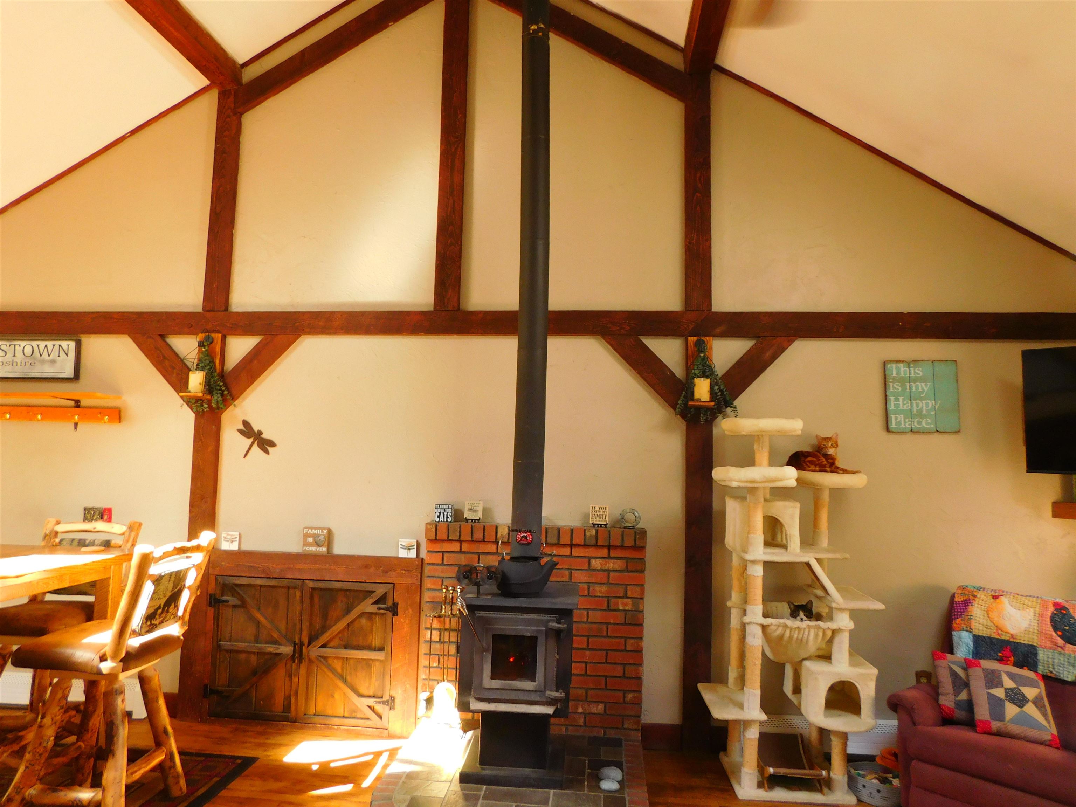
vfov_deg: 58.9
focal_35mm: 23
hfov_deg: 73.9
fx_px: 715
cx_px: 538
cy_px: 404
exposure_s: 1/30
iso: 180
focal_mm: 4
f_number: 3
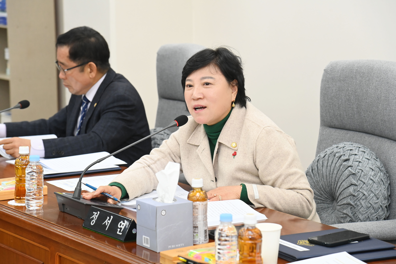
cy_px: 132
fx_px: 1210
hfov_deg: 18.6
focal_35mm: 110
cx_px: 198
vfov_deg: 12.5
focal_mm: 110
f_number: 6.3
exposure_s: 1/250
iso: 3200
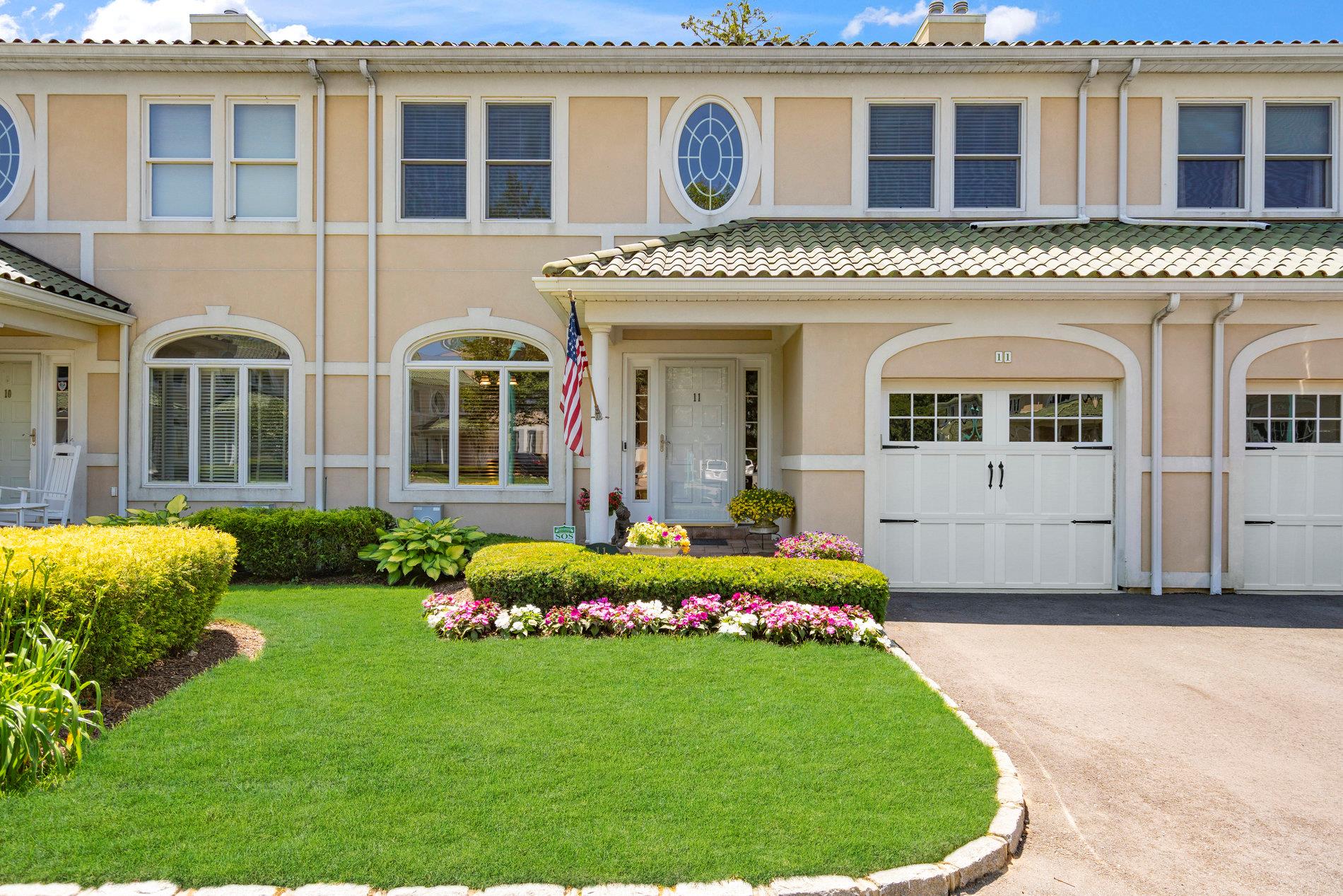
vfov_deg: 57.2
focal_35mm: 22
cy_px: 448
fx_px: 821
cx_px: 672
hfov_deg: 78.6
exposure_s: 1/500
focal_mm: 22
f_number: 5.6
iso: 320
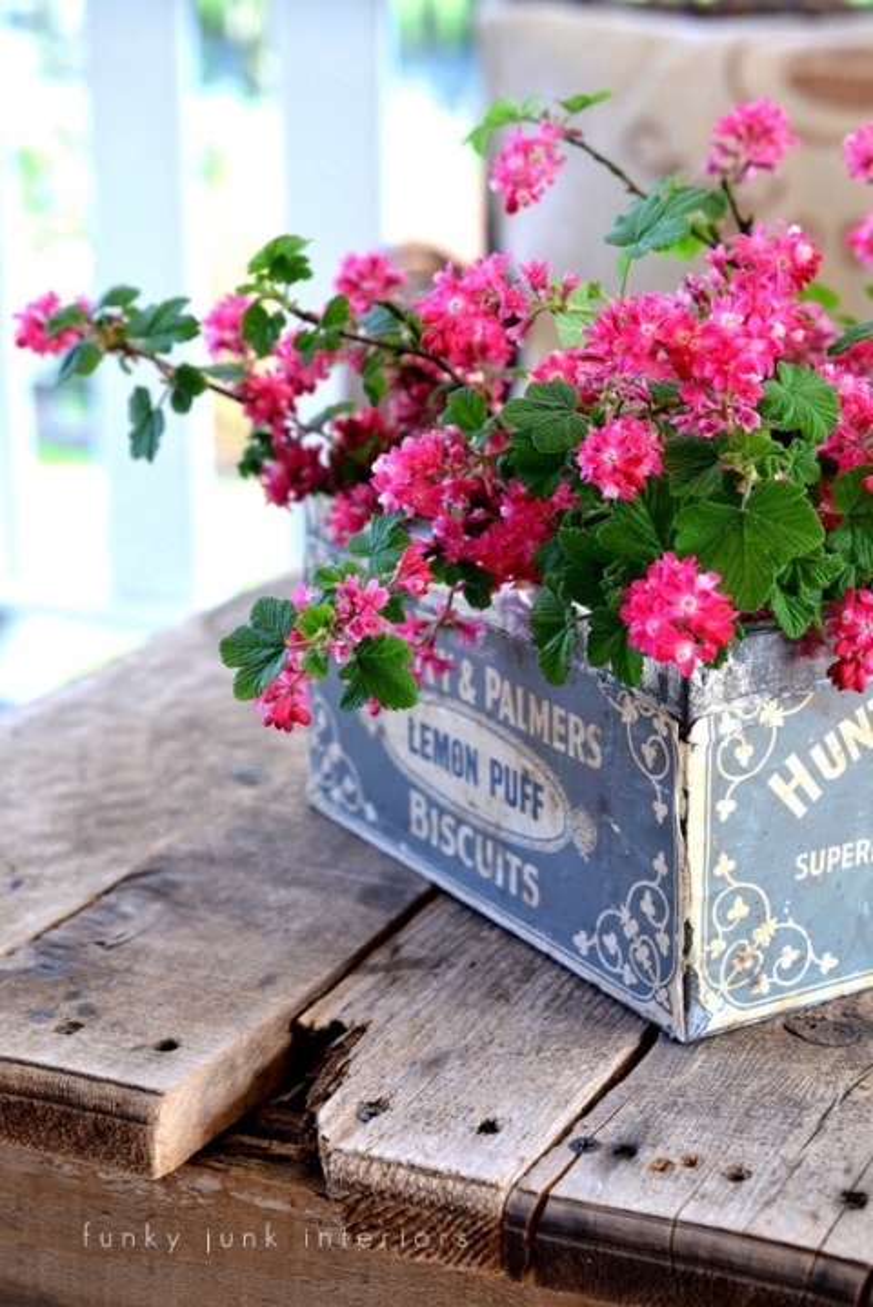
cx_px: 436
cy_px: 654
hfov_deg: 22.6
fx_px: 2180
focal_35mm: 60
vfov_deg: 33.4
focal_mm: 40
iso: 100
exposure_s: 1/50
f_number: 4.5
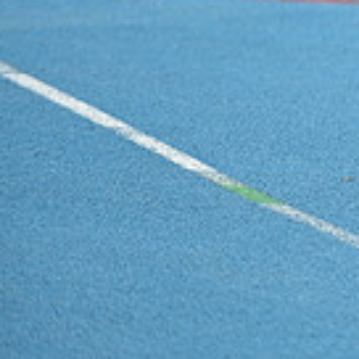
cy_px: -75
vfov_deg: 2.4
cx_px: 750
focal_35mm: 726
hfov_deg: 2.4
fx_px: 8518
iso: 250
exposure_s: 1/3200
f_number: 3.5
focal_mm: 200
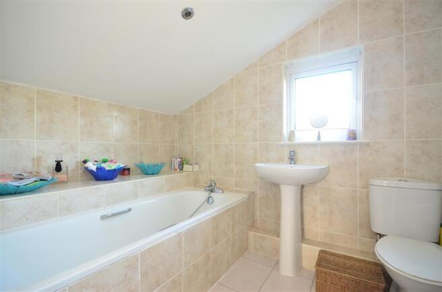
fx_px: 202
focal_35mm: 16
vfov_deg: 71.8
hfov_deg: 95.1
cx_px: 221
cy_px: 146
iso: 640
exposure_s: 1/5
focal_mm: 11
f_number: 6.3
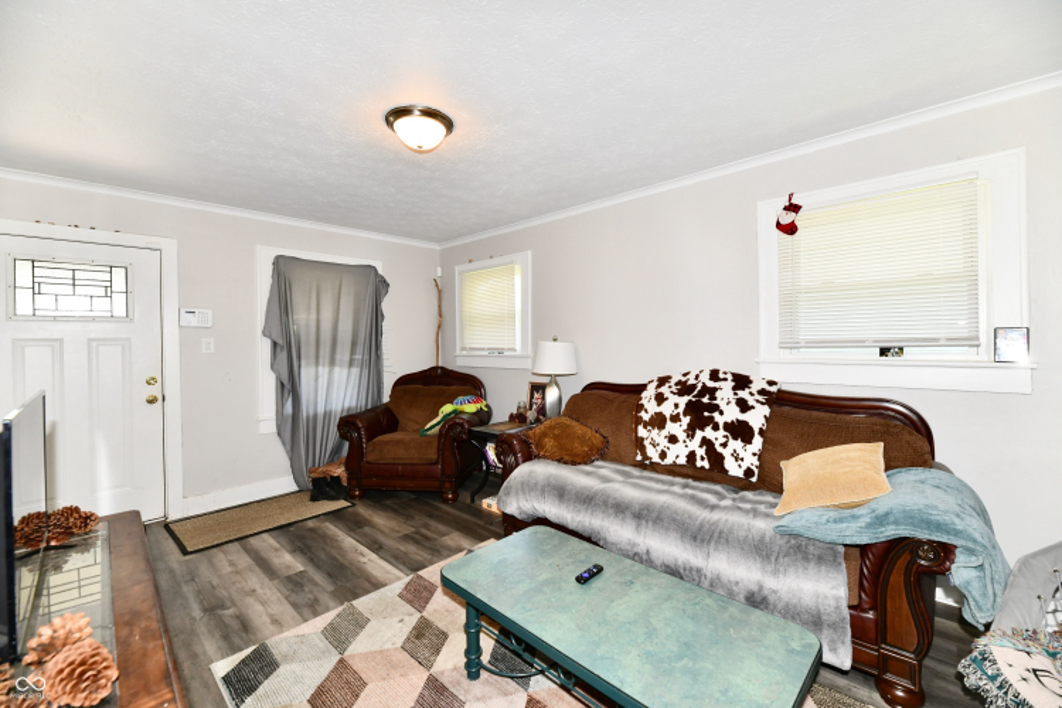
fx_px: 413
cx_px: 531
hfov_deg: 104.3
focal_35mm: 14
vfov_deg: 81.2
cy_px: 354
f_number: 6.3
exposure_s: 1/60
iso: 640
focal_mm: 14
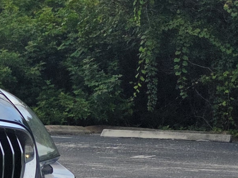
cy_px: 118
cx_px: -522
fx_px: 1065
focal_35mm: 155
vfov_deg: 9.6
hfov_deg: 9.4
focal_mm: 6.3
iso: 40
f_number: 1.7
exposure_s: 1/180
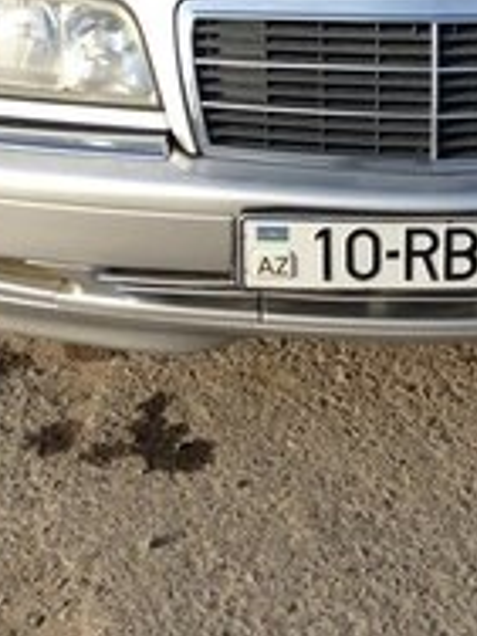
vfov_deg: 21.1
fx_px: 1598
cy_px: -115
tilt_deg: -15.9
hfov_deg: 16.8
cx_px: 416
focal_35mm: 87
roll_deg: -2.0
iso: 50
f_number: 2.4
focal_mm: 4.12
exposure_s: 1/809
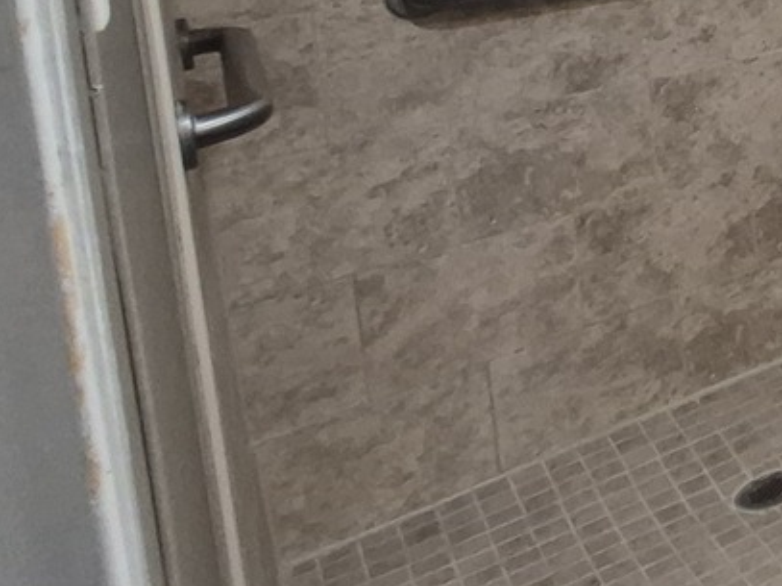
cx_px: 1376
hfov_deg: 23.2
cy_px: -138
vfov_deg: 27.3
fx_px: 1039
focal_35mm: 46
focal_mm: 1.74
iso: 200
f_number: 2.2
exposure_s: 1/60
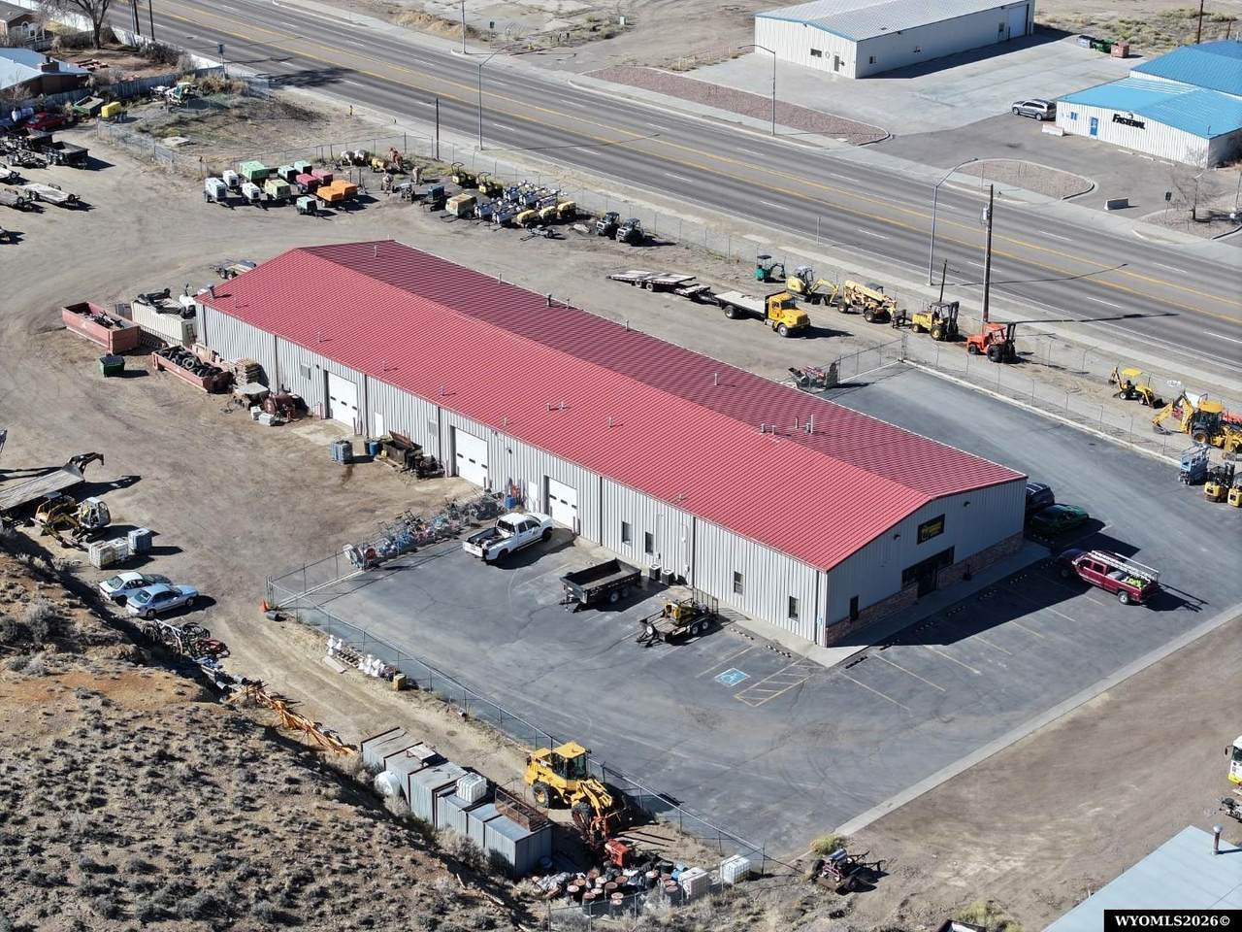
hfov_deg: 27.8
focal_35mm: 70
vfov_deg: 21.0
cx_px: 621
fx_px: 2512
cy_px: 466
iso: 100
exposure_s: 1/1000
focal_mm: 19.35
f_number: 2.8
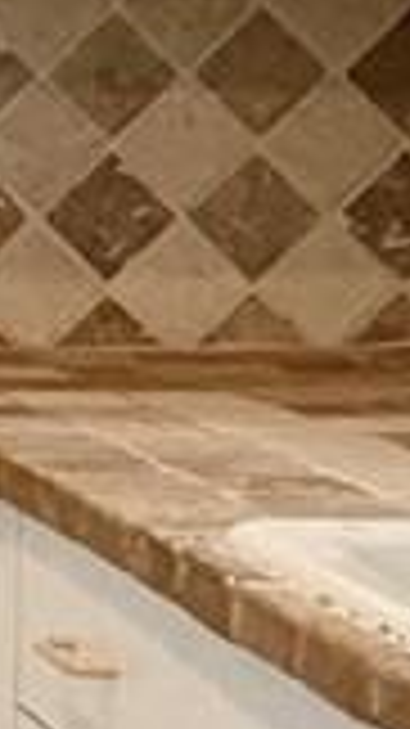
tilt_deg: -4.8
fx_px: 2921
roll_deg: +1.1
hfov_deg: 6.9
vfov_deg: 14.2
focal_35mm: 151
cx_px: -991
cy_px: 284
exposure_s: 1/120
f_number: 2.2
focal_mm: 2.22
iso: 250
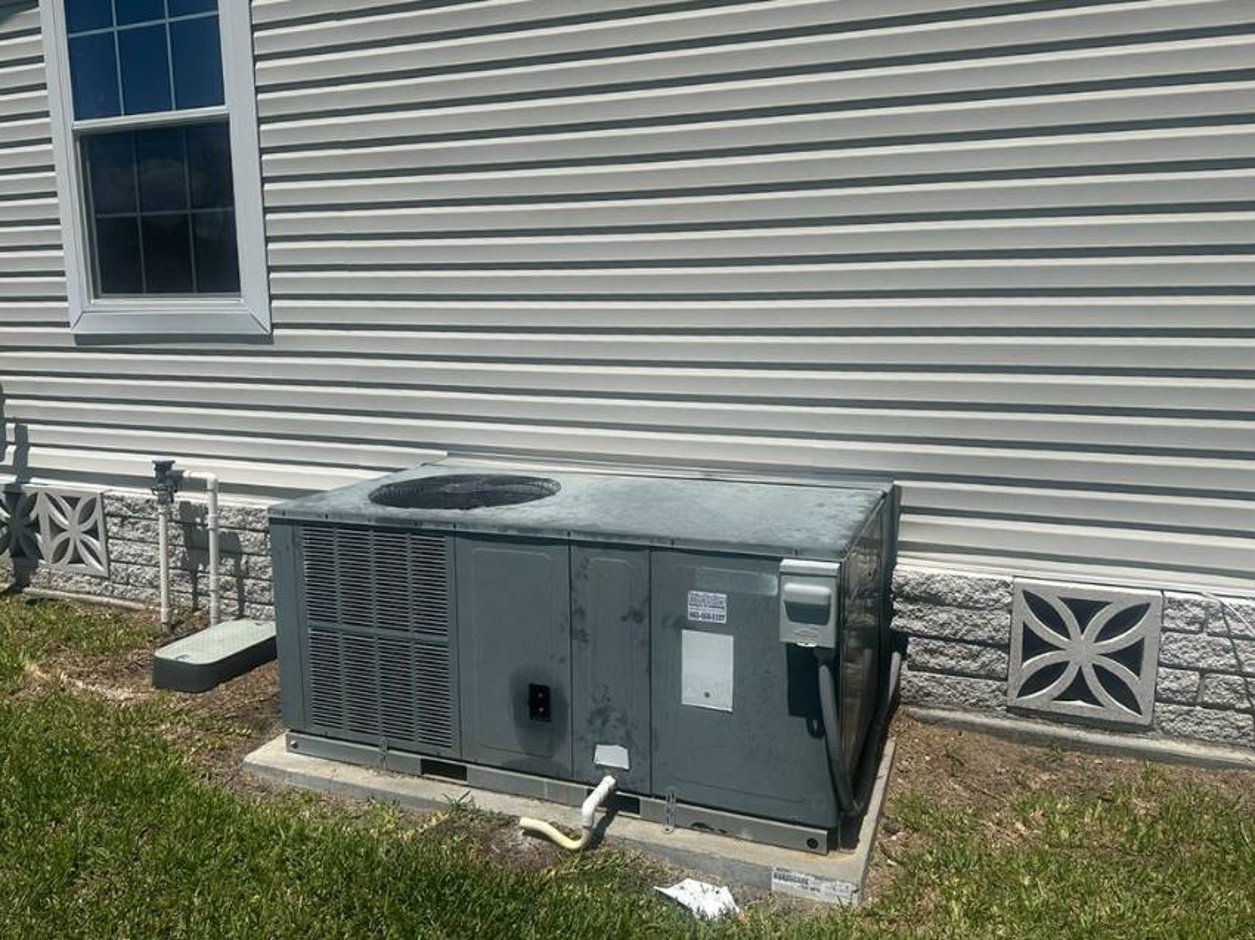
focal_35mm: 24
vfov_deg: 56.8
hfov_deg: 71.6
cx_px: 628
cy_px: 470
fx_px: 870
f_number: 1.78
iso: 80
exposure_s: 1/8929
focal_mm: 6.86
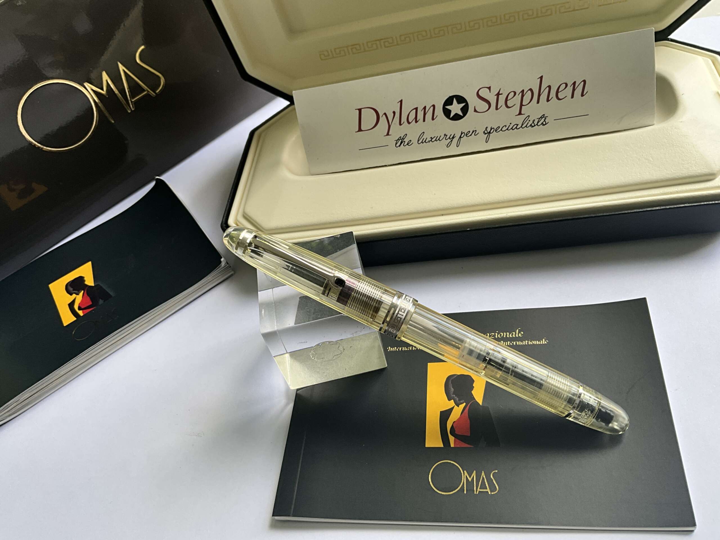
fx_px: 603
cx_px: 360
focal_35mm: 29
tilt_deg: -48.7
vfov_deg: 48.2
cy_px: 270
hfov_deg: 61.7
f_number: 1.8
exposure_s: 1/122
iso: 32
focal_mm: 3
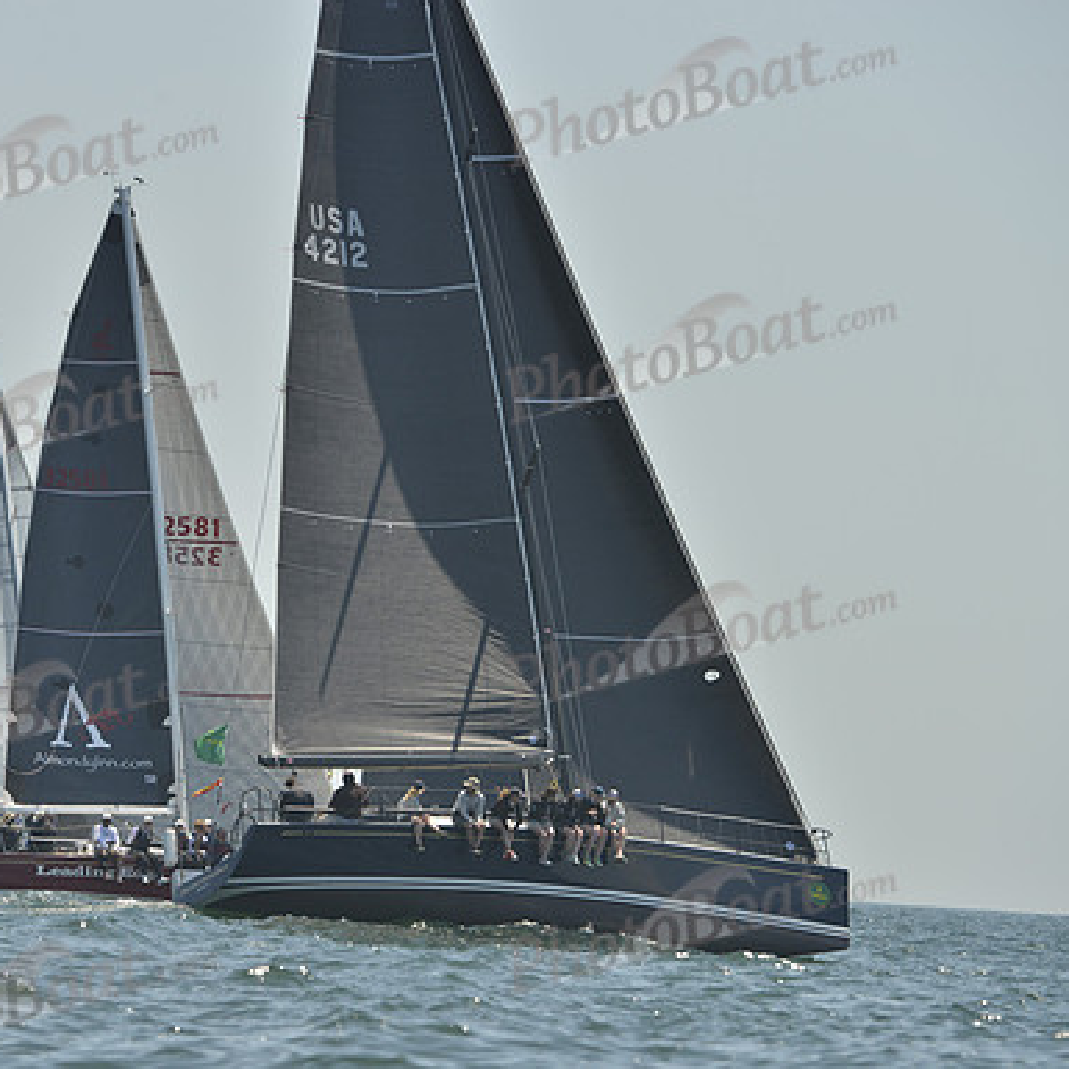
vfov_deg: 5.1
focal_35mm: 346
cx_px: 364
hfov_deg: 5.1
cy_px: 534
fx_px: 12089
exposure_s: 1/1250
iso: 280
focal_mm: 270
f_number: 7.1
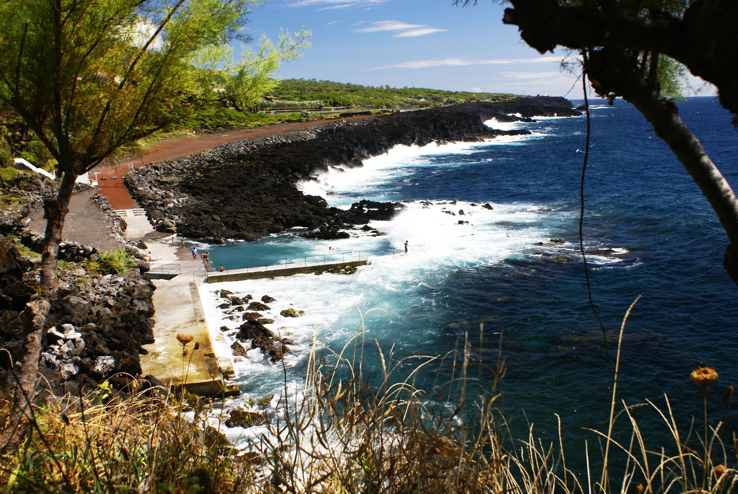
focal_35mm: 33
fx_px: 677
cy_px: 247
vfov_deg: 40.1
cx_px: 369
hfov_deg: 57.2
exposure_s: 1/80
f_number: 8
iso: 100
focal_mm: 22
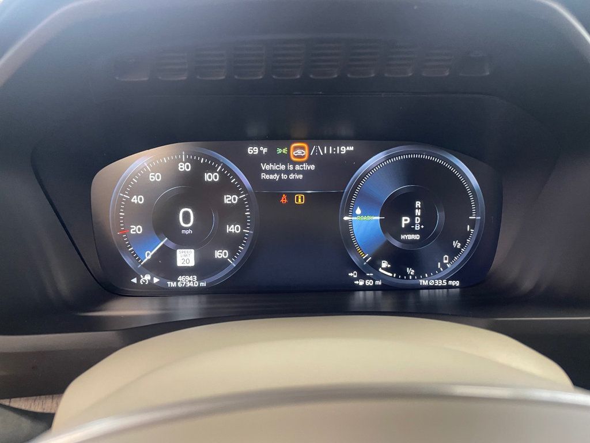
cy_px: 222
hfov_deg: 67.3
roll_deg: +1.5
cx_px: 295
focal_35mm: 26
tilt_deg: -23.1
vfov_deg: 53.1
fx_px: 443
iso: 250
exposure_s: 1/60
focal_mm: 4.2
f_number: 1.6
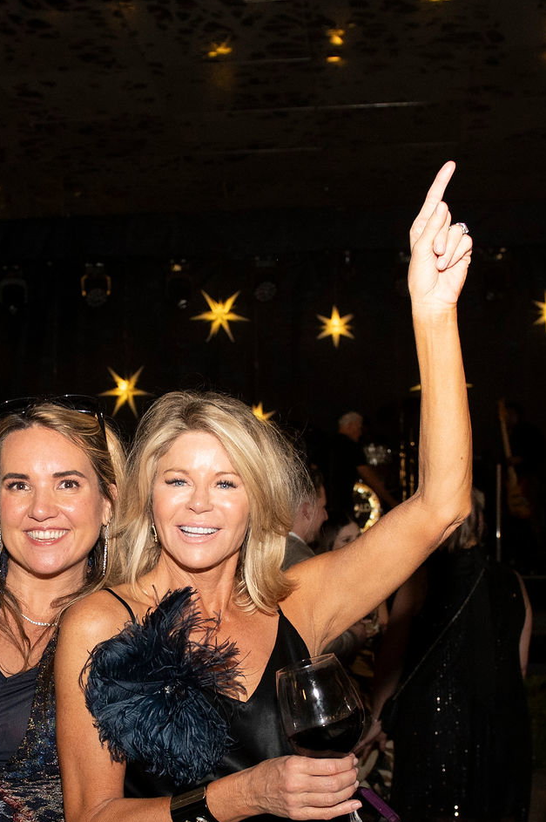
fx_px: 1367
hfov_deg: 22.5
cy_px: 618
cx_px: 171
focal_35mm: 60
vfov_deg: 32.8
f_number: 4
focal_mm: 24
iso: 3200
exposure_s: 1/200
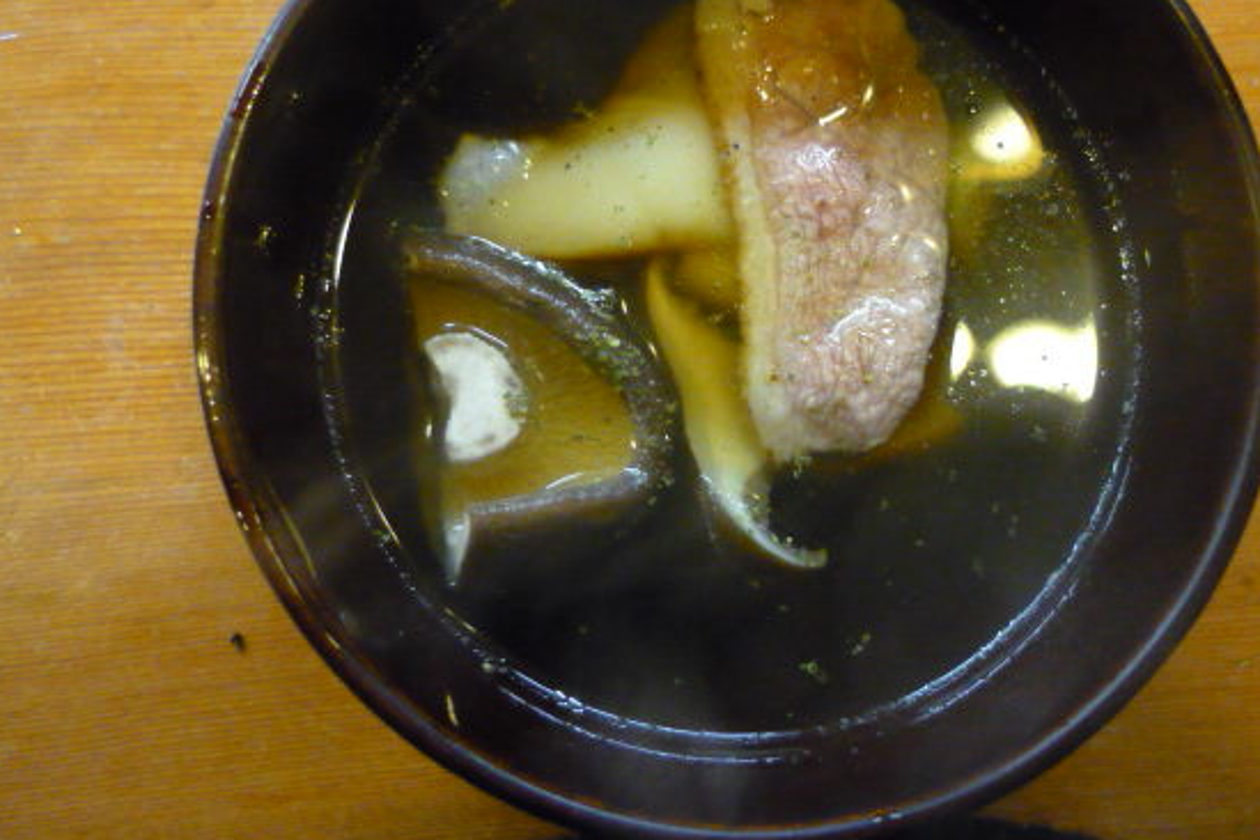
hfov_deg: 48.3
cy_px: 291
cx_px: 711
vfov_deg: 33.2
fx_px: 1400
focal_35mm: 40
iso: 800
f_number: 2.8
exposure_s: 1/25
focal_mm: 5.5
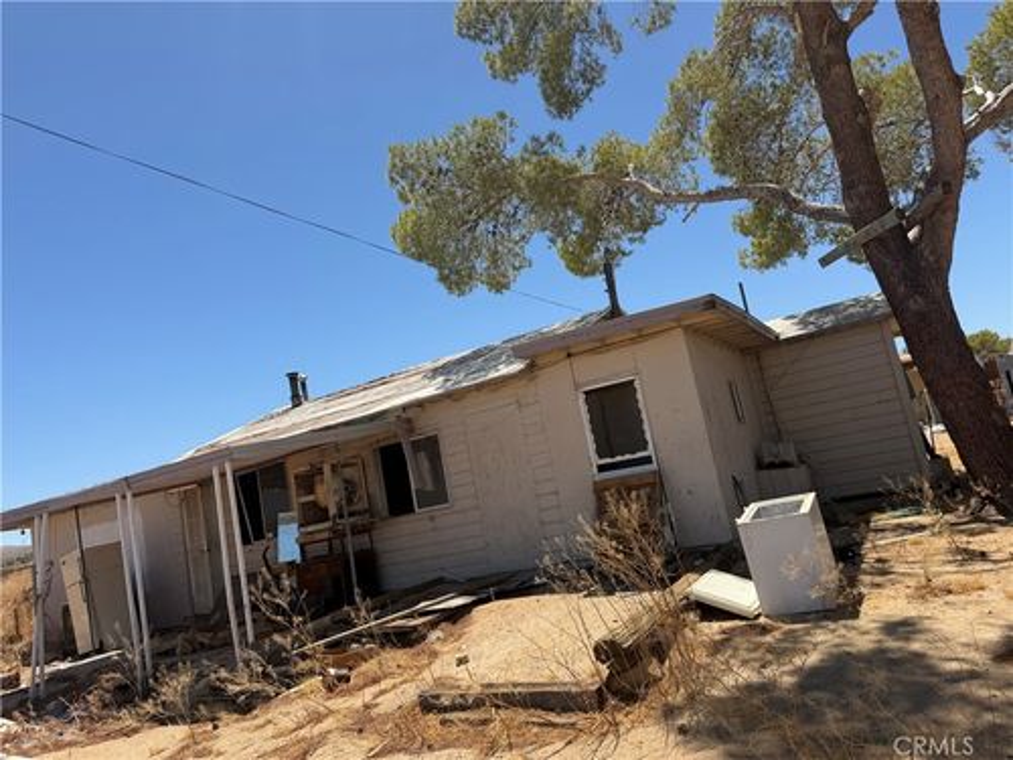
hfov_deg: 71.6
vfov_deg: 56.8
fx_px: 702
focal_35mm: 24
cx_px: 506
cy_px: 380
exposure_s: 1/4673
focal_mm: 6.76
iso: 80
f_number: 1.78
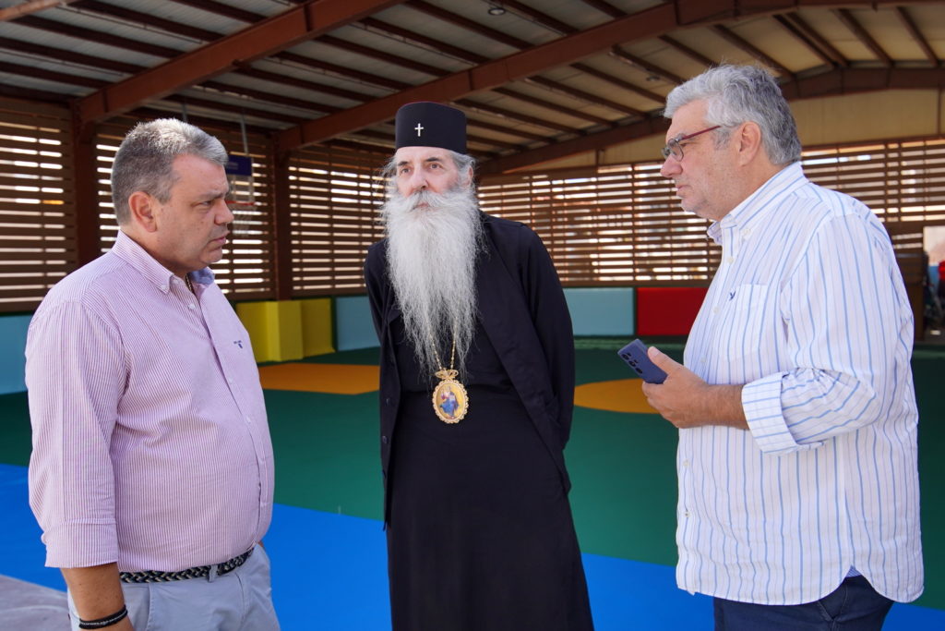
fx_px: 893
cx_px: 472
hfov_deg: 55.8
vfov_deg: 38.9
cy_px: 316
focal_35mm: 34
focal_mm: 23
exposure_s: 1/400
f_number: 4
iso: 125
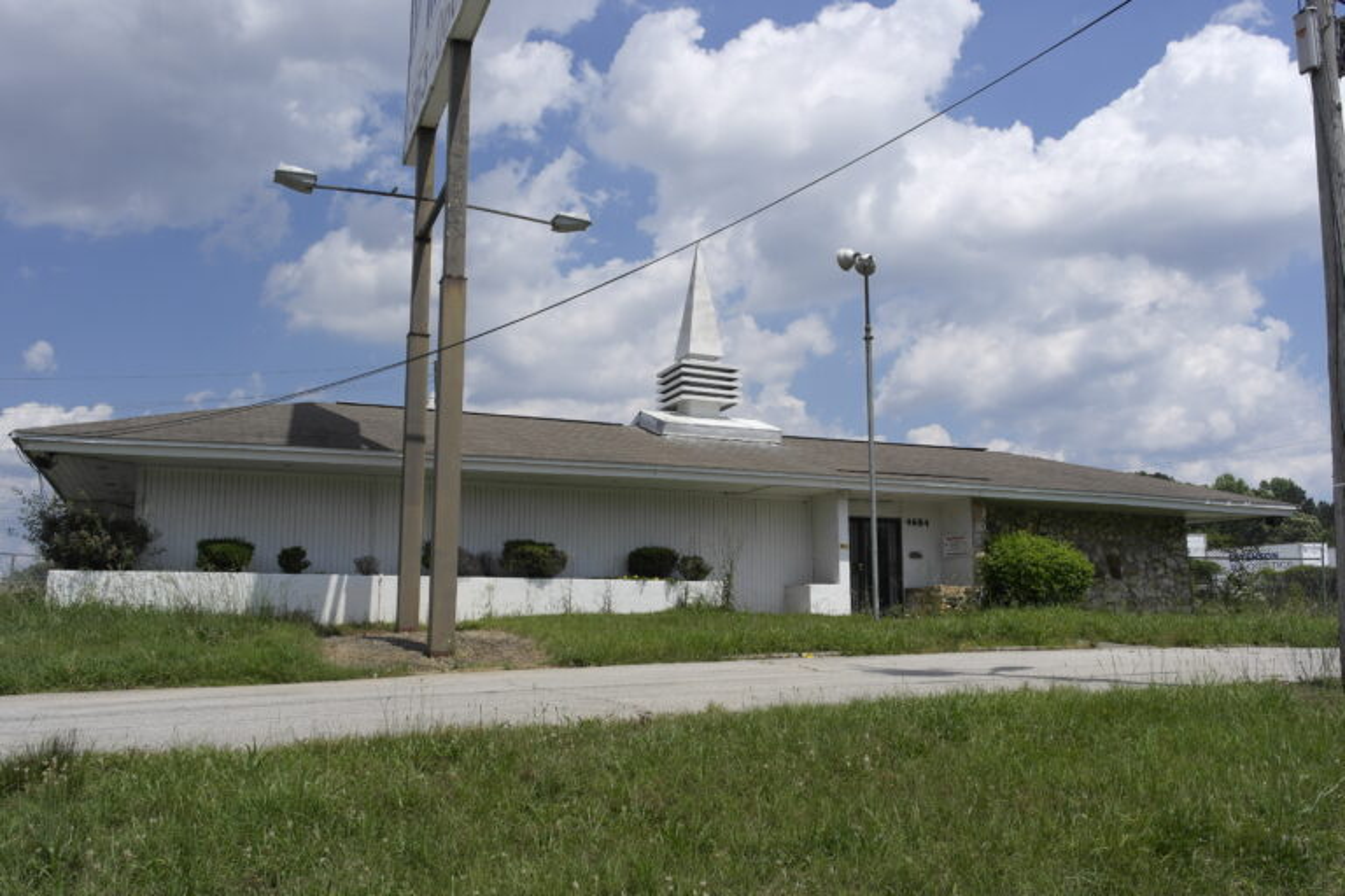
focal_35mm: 30
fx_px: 1121
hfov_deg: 61.9
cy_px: 448
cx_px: 672
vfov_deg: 43.6
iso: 100
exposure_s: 1/400
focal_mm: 20
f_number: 8
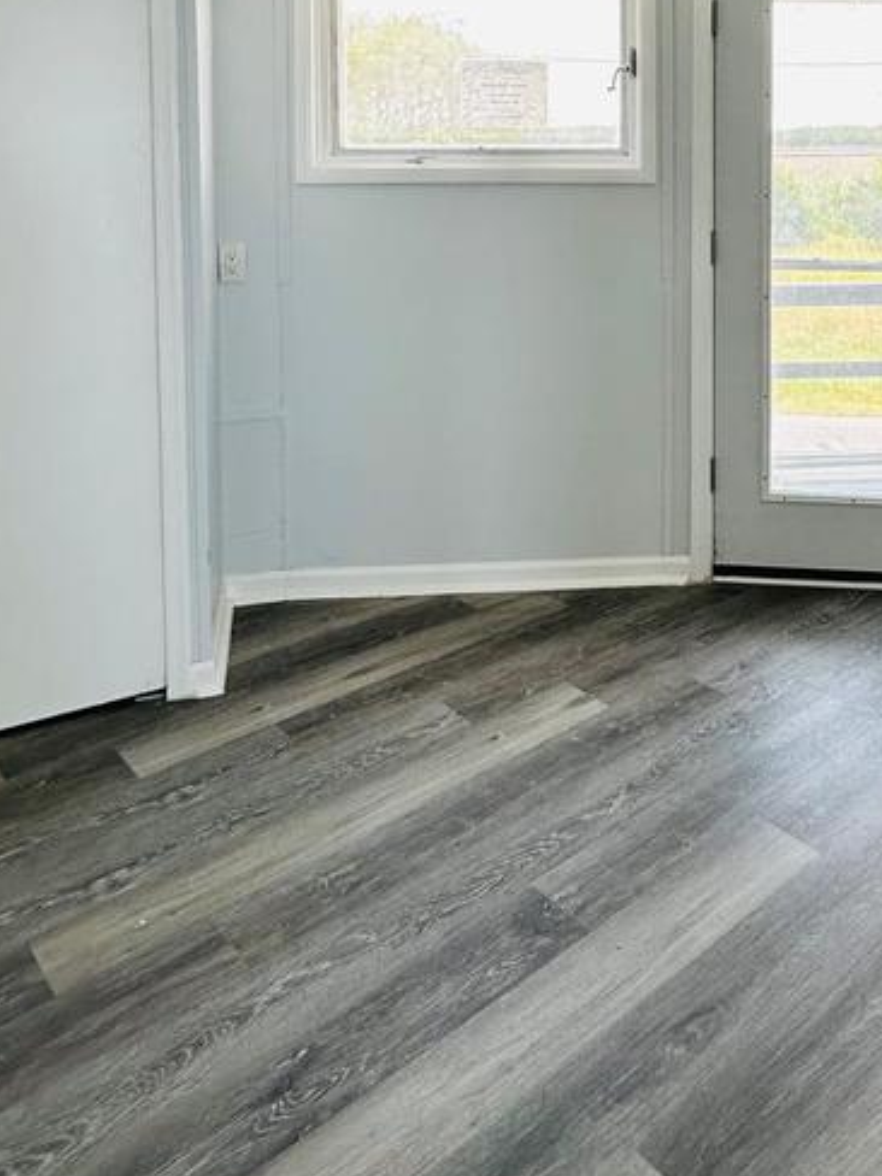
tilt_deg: -3.0
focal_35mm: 31
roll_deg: -0.3
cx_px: 725
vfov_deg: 53.3
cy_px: 190
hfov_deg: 43.0
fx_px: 1053
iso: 40
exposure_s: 1/99
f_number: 2.2
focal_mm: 2.22
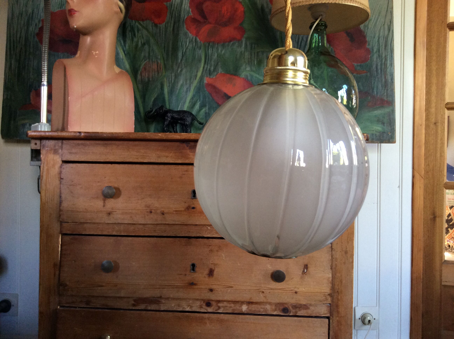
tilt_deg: -1.1
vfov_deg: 44.1
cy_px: 170
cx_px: 227
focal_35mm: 32
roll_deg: +0.1
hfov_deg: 56.9
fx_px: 419
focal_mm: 3.3
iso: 80
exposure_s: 1/25
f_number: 2.4
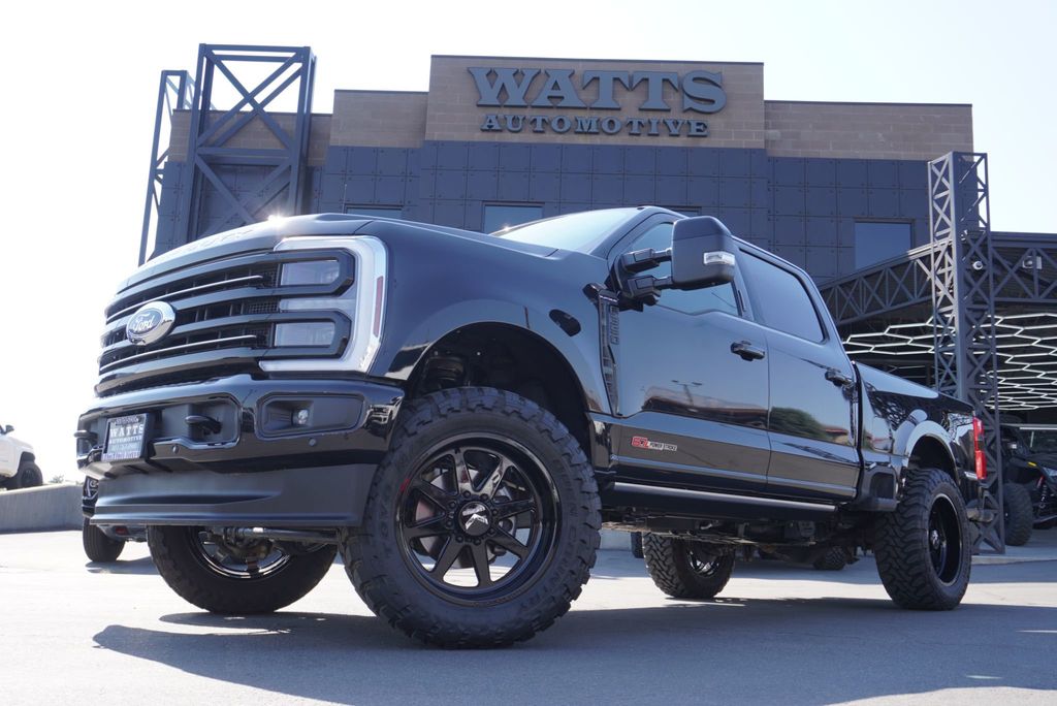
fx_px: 1013
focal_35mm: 34
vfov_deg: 38.4
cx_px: 528
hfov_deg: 55.1
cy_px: 353
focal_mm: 23
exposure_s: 1/125
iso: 100
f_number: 5.6
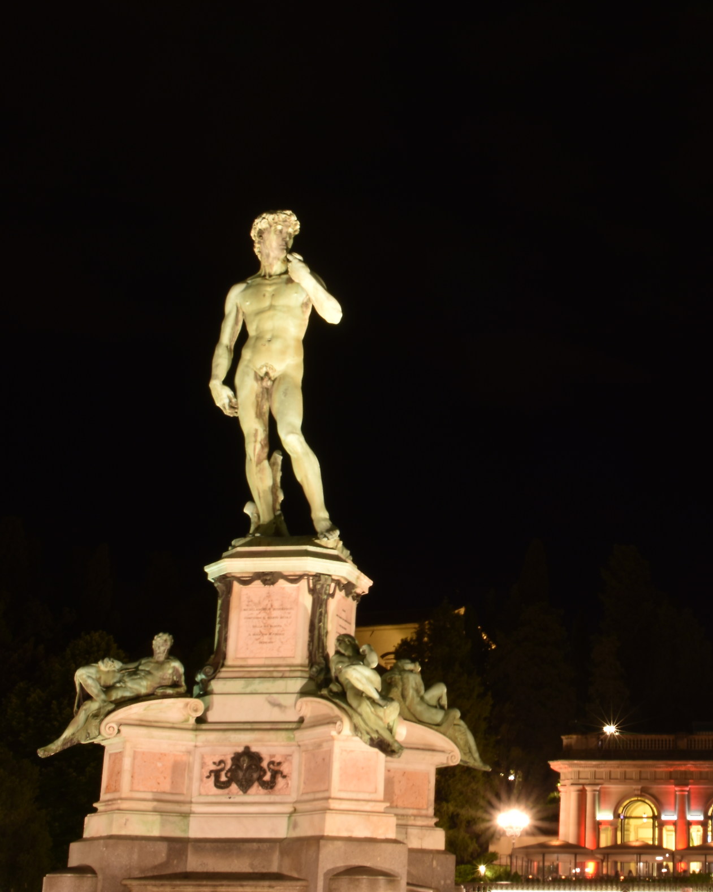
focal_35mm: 60
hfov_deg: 24.9
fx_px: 1583
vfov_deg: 31.5
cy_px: 451
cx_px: 597
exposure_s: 20
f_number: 16
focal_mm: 28
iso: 100
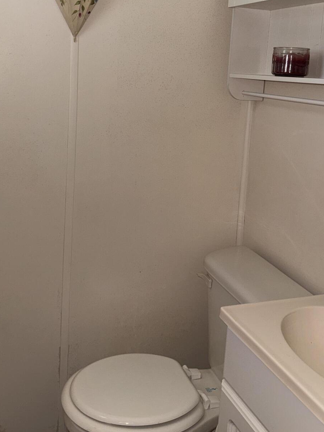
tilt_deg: -6.6
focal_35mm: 40
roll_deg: -3.1
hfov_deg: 36.0
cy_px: 121
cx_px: 157
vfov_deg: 45.5
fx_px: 499
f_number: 1.78
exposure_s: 1/32
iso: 64
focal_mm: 6.76
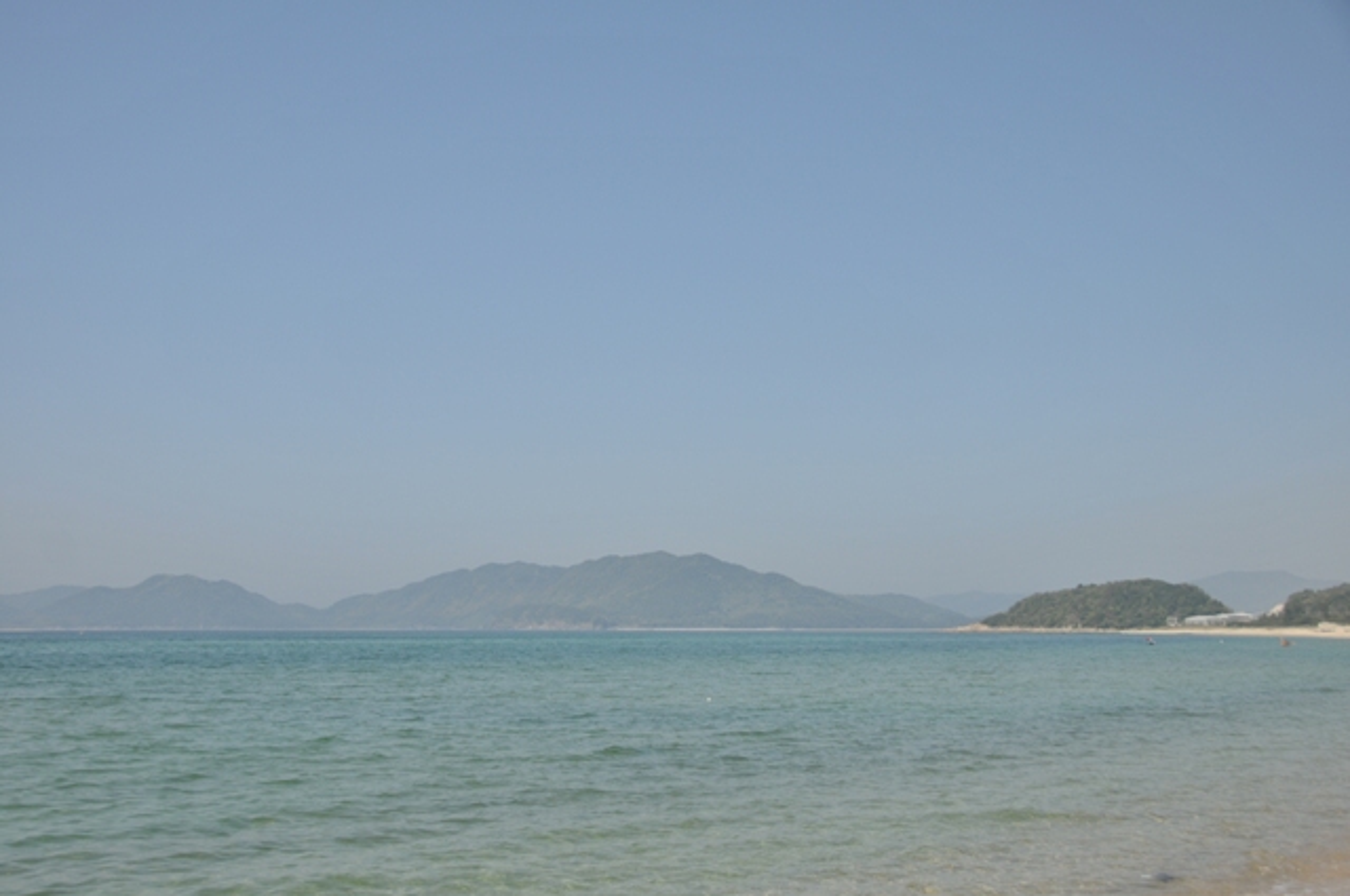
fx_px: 1517
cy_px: 448
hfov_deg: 48.0
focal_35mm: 40
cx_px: 675
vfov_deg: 32.9
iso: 200
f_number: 4
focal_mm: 27
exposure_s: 1/3200
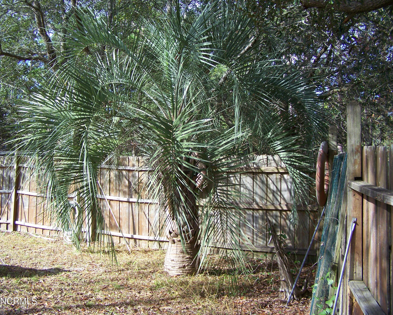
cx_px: 182
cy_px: 156
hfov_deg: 45.8
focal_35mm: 40
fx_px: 465
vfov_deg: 37.3
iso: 64
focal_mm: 6.3
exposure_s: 1/200
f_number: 2.8
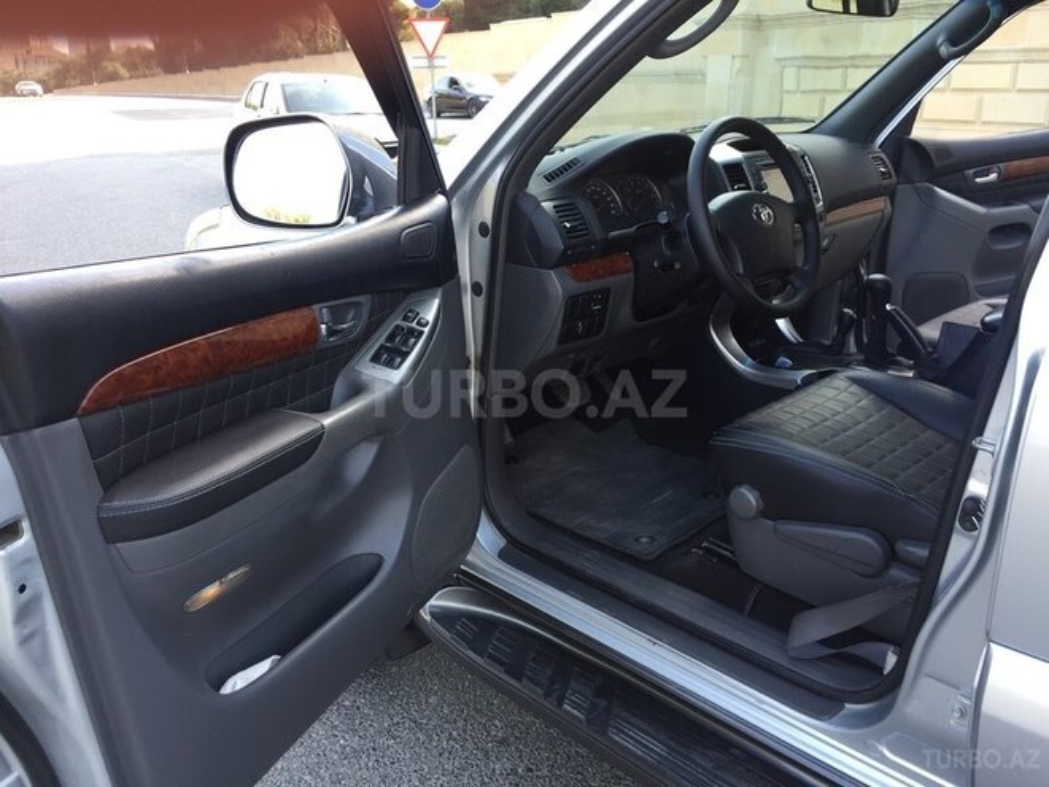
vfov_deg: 48.2
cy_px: 394
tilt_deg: -17.8
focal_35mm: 29
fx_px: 879
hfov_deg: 61.7
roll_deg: -2.0
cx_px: 524
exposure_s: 1/107
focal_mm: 4.15
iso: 32
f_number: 2.2
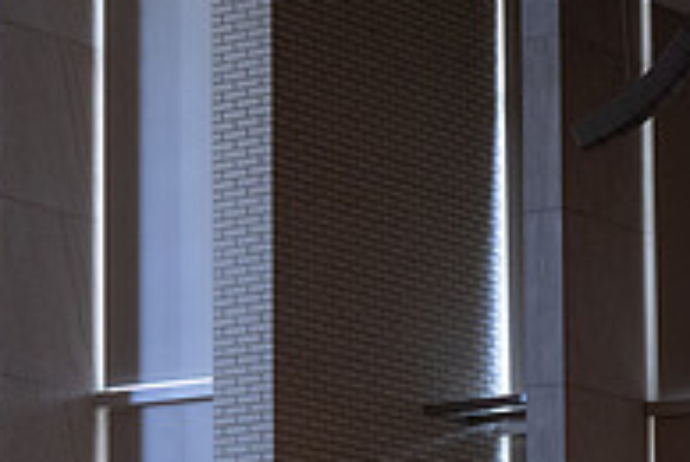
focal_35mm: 209
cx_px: 21
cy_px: 606
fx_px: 4012
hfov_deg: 9.8
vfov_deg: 6.5
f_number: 2.8
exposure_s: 1/500
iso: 1600
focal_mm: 70
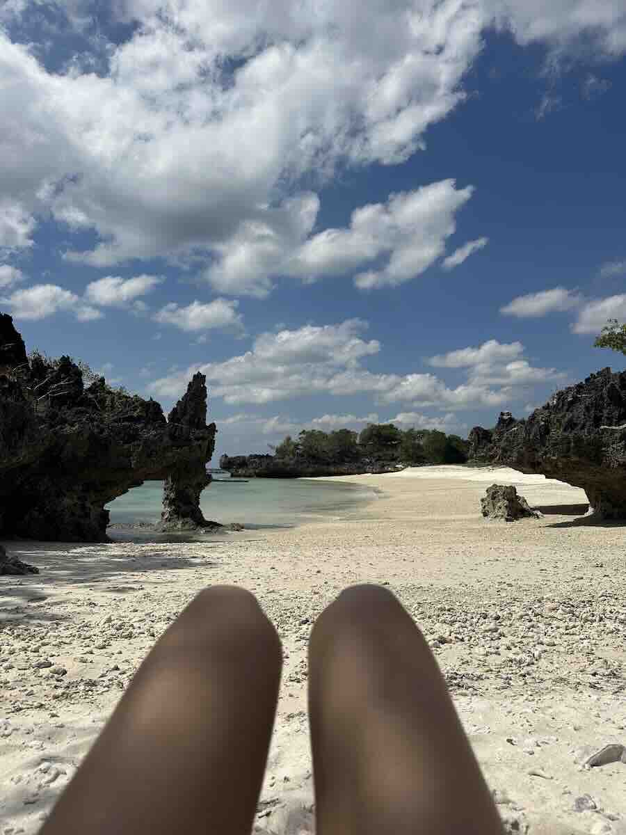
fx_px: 579
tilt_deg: +4.1
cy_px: 418
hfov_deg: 56.8
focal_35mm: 24
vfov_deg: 71.6
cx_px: 313
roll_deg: -2.8
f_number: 1.78
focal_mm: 6.86
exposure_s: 1/13699
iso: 80
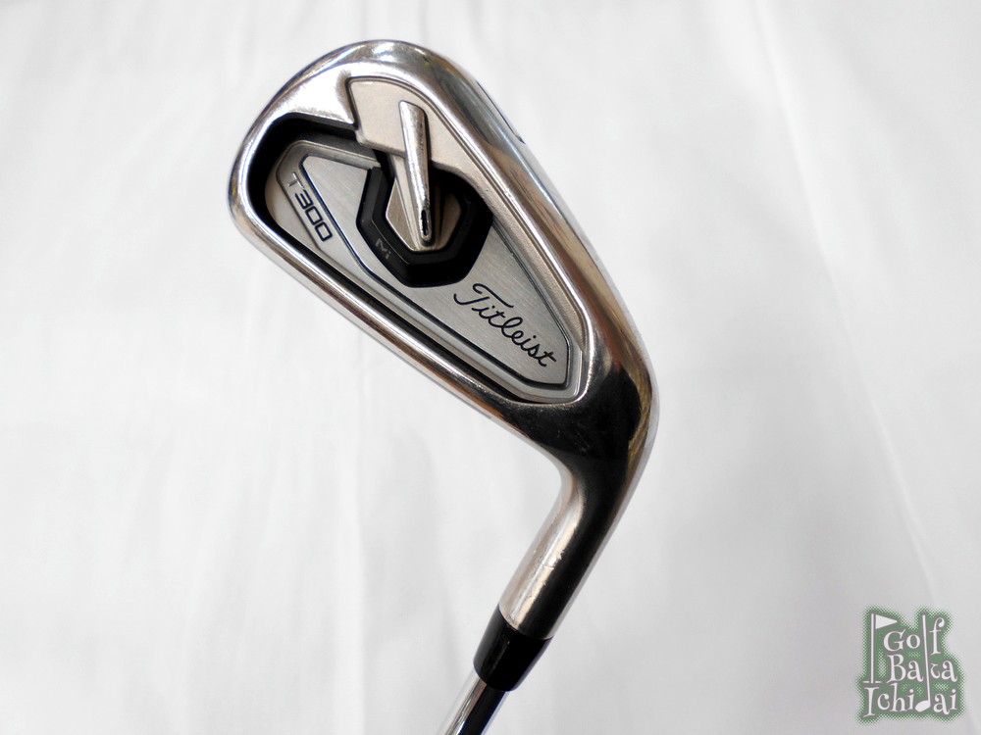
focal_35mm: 26
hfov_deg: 67.3
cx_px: 490
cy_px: 368
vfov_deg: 53.1
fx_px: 737
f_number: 3.2
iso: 110
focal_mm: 4.6
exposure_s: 1/30
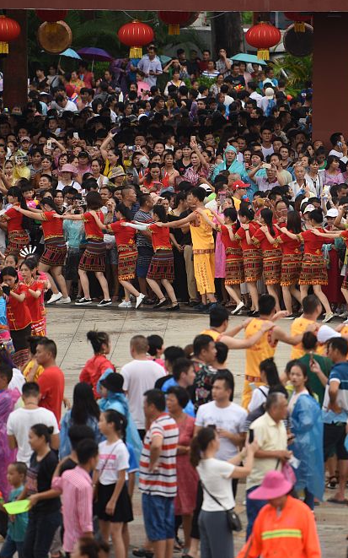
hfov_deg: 3.5
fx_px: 5616
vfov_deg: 5.7
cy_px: 238
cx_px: 227
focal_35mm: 370
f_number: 2.8
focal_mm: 200
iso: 160
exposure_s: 1/1000
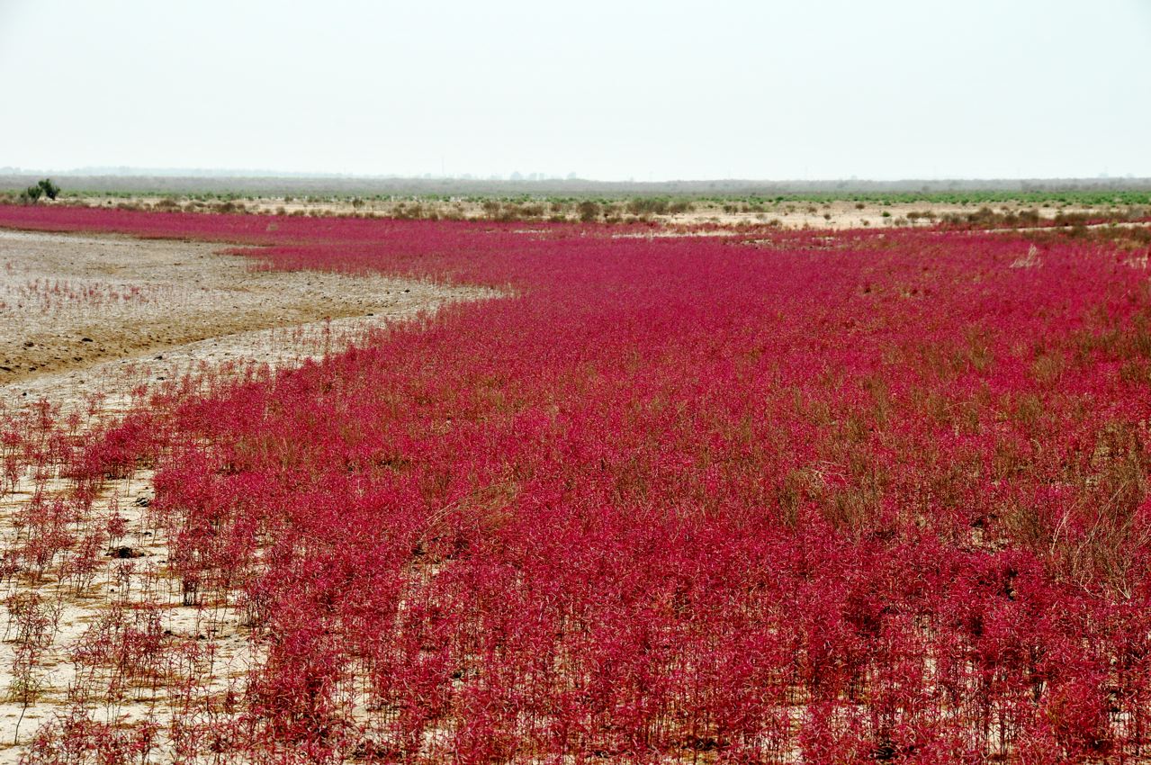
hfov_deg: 15.2
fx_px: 4312
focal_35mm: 135
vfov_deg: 10.1
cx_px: 576
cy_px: 382
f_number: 11
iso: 200
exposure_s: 1/500
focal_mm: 90
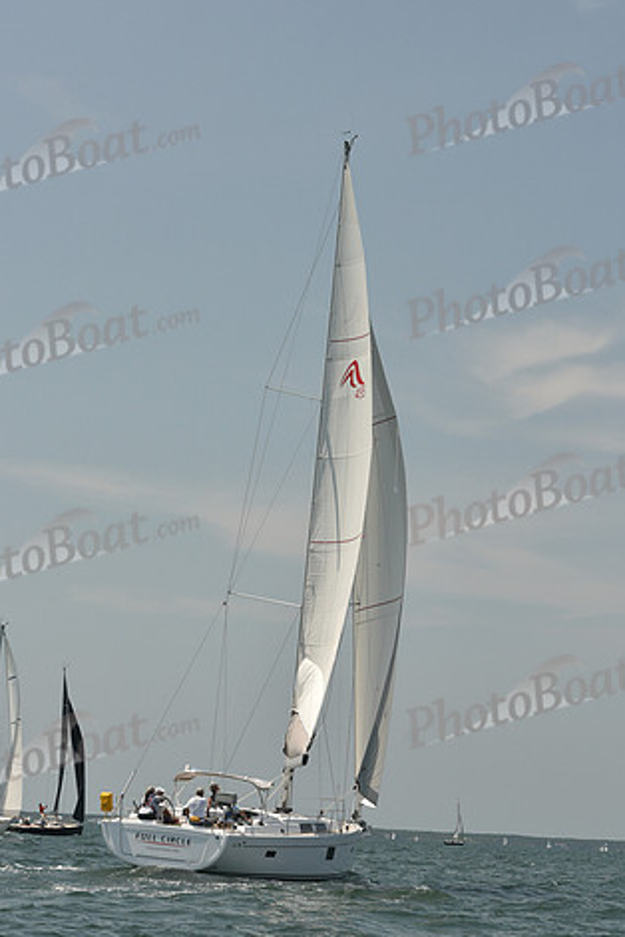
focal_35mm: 106
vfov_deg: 19.3
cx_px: 304
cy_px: 420
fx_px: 2760
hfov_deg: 12.9
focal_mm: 86
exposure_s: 1/1000
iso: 320
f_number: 7.1
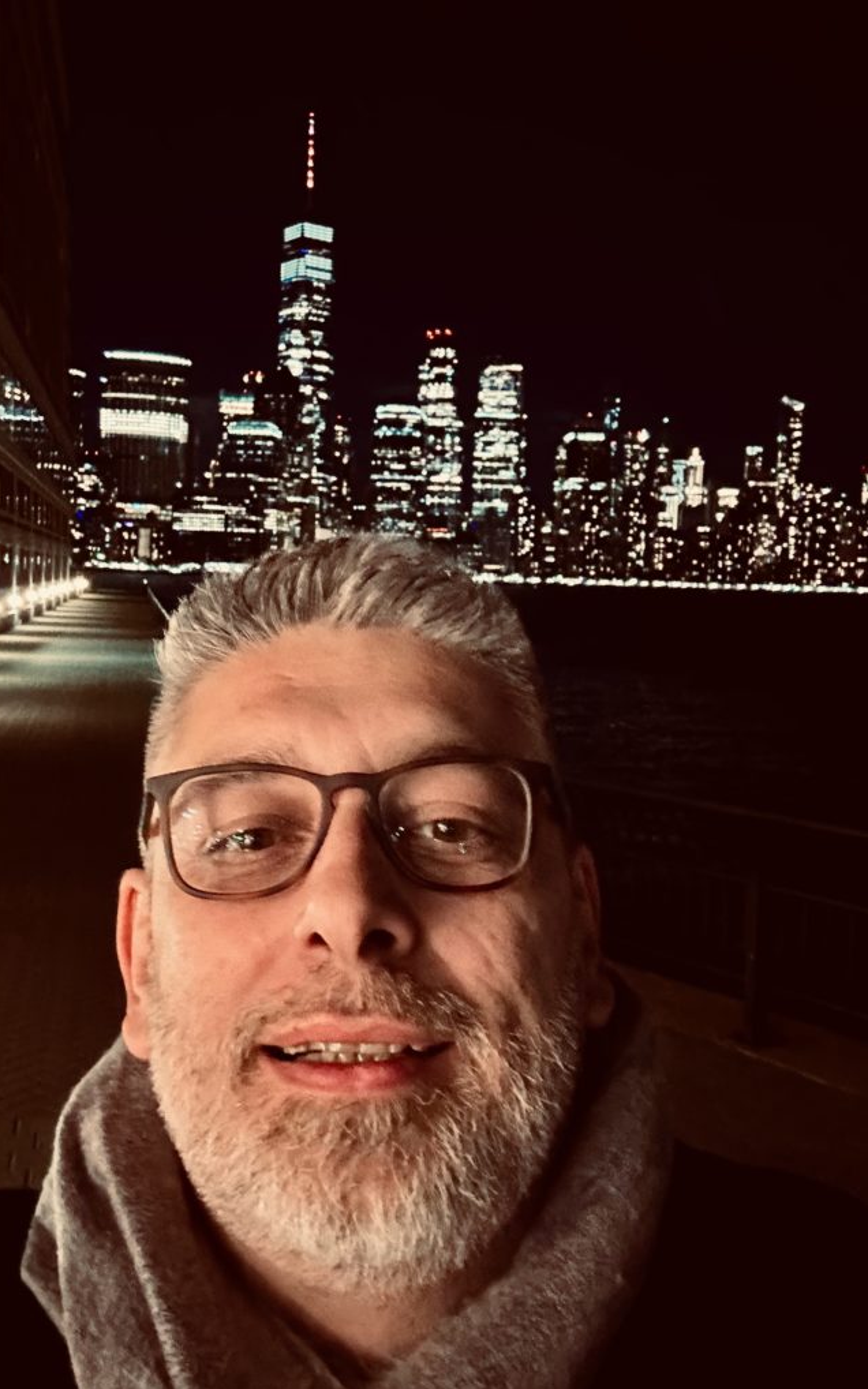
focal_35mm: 32
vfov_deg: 59.7
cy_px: 696
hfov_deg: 39.4
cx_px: 401
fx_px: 1212
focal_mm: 2.69
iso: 800
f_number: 1.9
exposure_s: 1/15
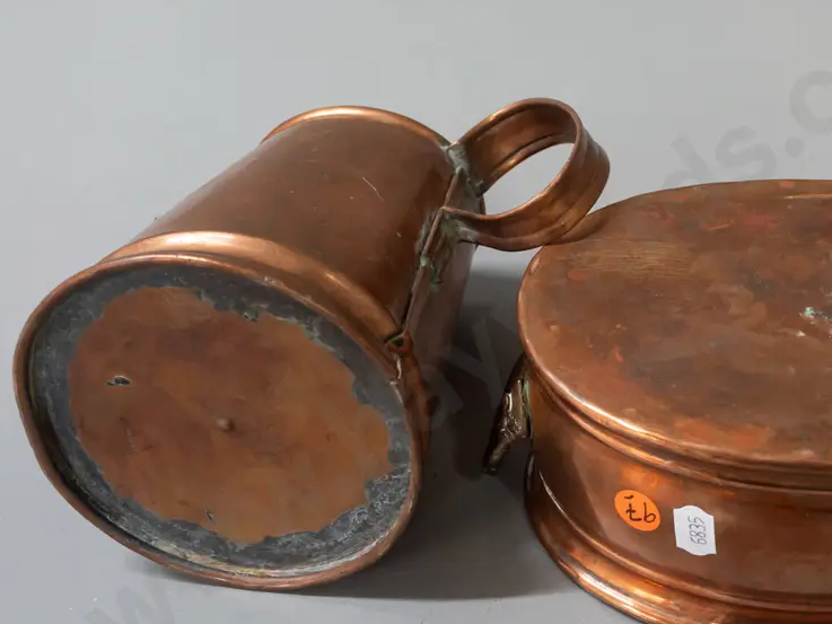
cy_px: 295
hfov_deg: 37.7
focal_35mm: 50
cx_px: 561
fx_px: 1202
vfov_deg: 29.1
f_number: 5
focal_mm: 18
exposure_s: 1/80
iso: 2500
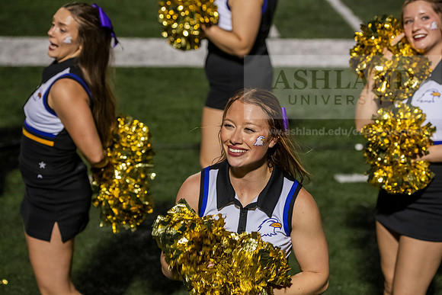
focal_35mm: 92
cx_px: 221
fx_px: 1130
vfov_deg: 14.9
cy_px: 148
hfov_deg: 22.1
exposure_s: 1/640
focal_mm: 92
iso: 4000
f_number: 3.5
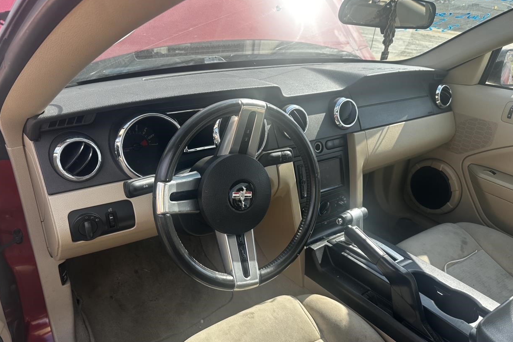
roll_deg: -6.6
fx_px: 370
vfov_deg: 49.5
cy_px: 175
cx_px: 249
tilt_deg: -25.6
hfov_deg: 69.4
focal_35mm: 26
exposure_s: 1/850
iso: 80
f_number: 1.78
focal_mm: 6.86
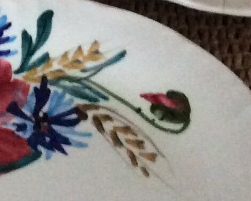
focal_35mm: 172
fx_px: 1278
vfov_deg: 8.9
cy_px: 1
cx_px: -4
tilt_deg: -52.4
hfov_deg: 11.1
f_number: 2.4
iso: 320
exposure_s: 1/25
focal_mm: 3.3
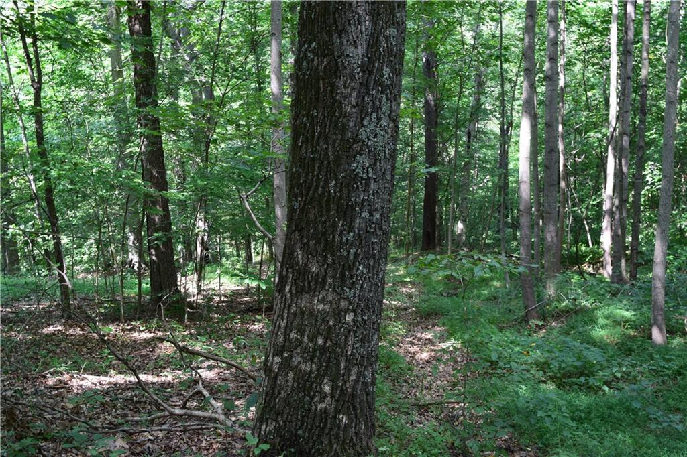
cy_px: 228
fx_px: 715
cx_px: 344
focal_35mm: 38
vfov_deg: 35.5
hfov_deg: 51.3
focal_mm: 25
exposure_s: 1/25
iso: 400
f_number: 7.1
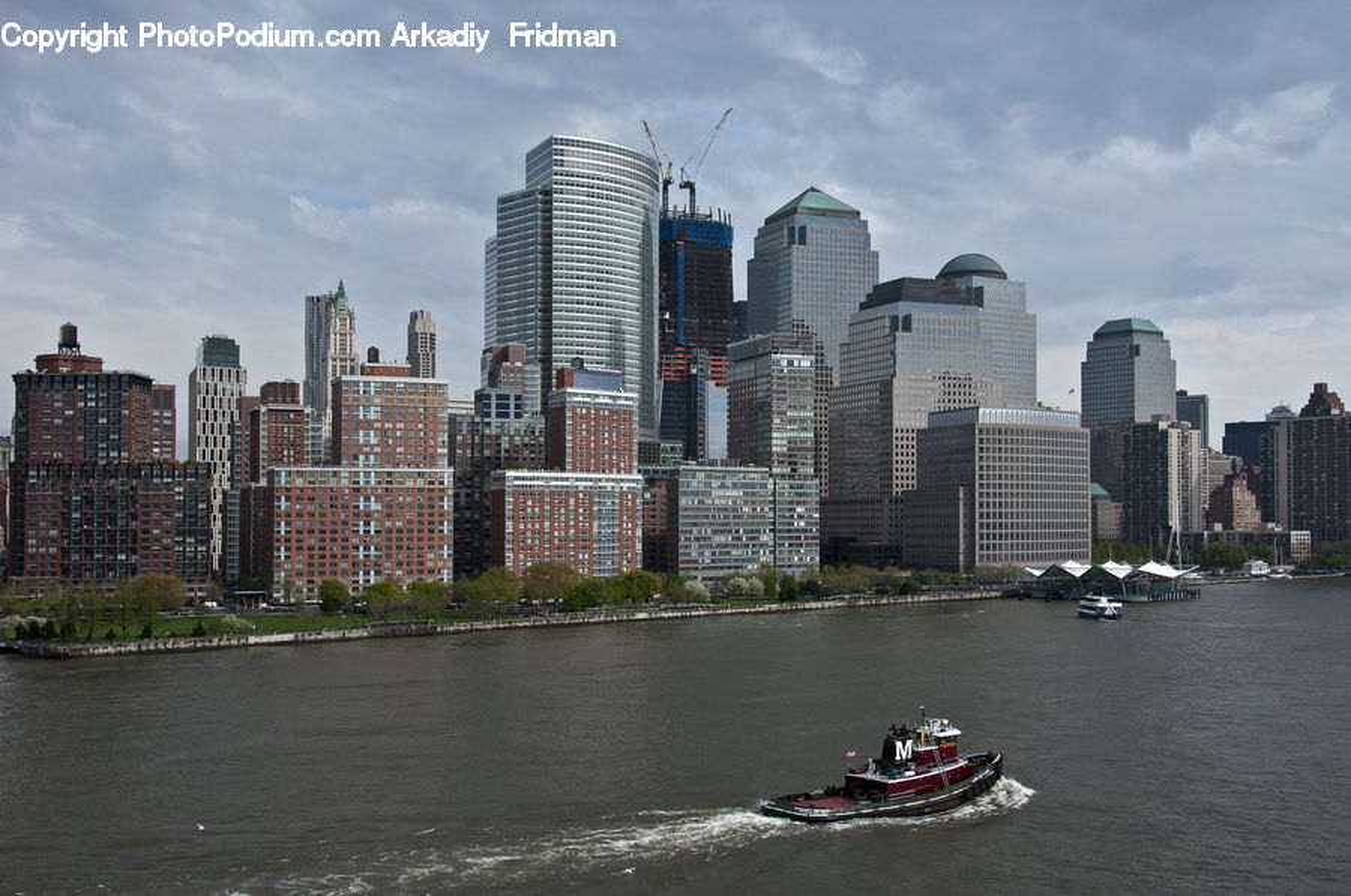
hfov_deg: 48.0
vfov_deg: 32.9
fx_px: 1517
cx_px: 676
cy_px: 448
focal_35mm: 40
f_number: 8
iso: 200
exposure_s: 1/640
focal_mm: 27
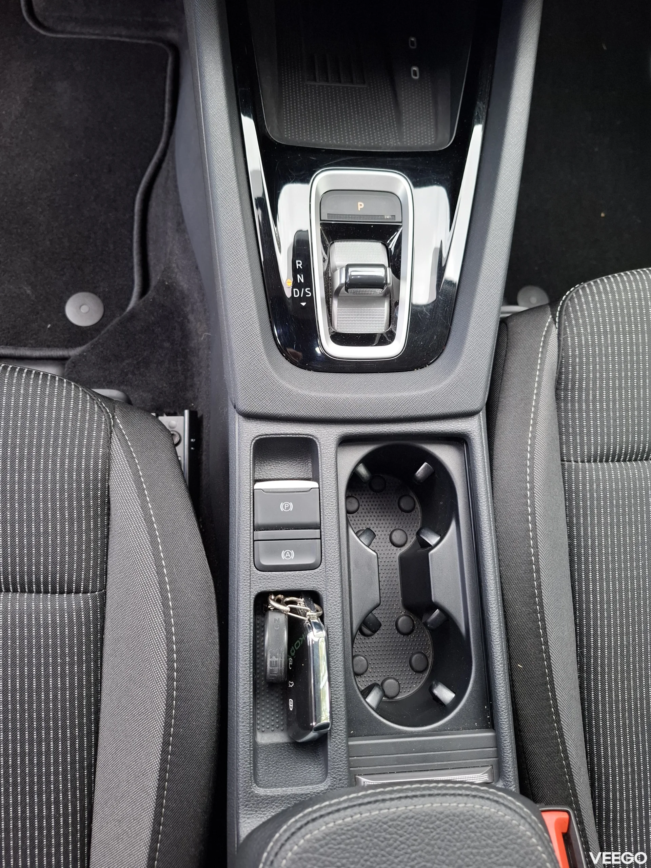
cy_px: 434
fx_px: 577
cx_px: 326
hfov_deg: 58.9
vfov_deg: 73.9
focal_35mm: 23
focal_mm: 5.54
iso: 125
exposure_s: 1/100
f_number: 1.8
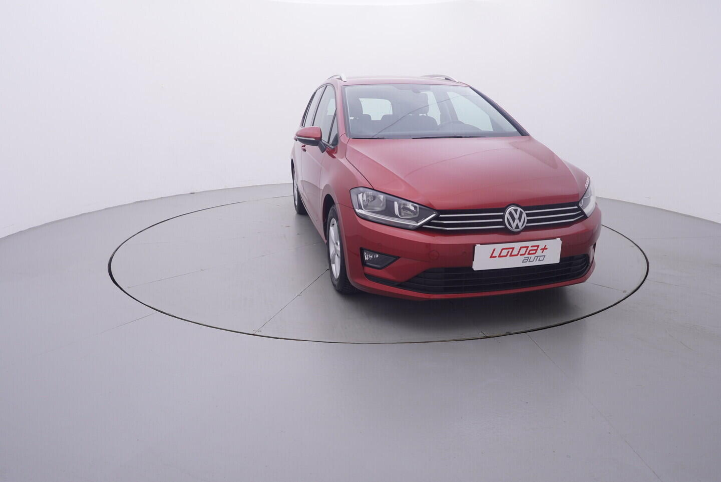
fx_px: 451
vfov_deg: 56.2
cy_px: 241
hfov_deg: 77.3
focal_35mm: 22
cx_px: 360
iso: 200
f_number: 5
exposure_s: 1/80
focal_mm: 15
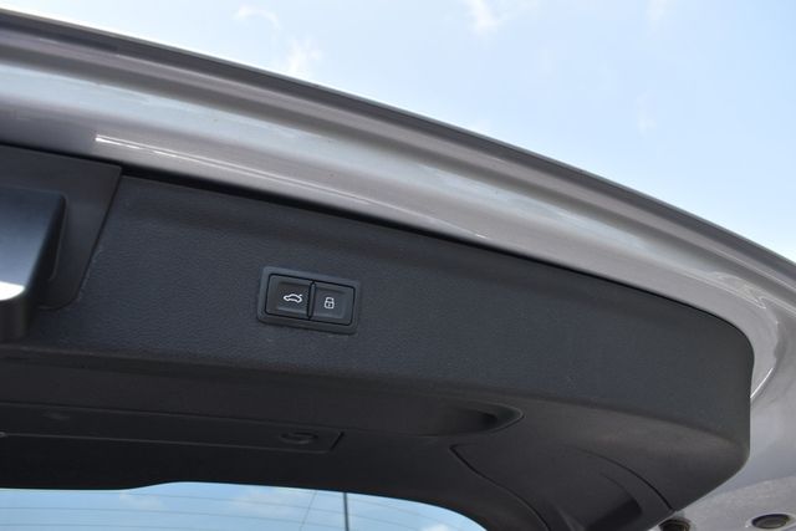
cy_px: 266
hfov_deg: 67.4
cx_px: 398
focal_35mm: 27
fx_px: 597
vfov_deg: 48.0
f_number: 6.3
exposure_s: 1/250
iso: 200
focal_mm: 18
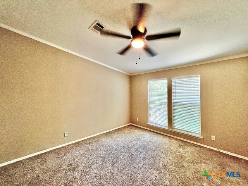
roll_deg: +0.6
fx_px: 93
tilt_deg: +0.7
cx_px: 124
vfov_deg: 89.9
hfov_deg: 106.2
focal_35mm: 13
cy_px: 93
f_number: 1.8
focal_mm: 1.57
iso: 200
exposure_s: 1/60
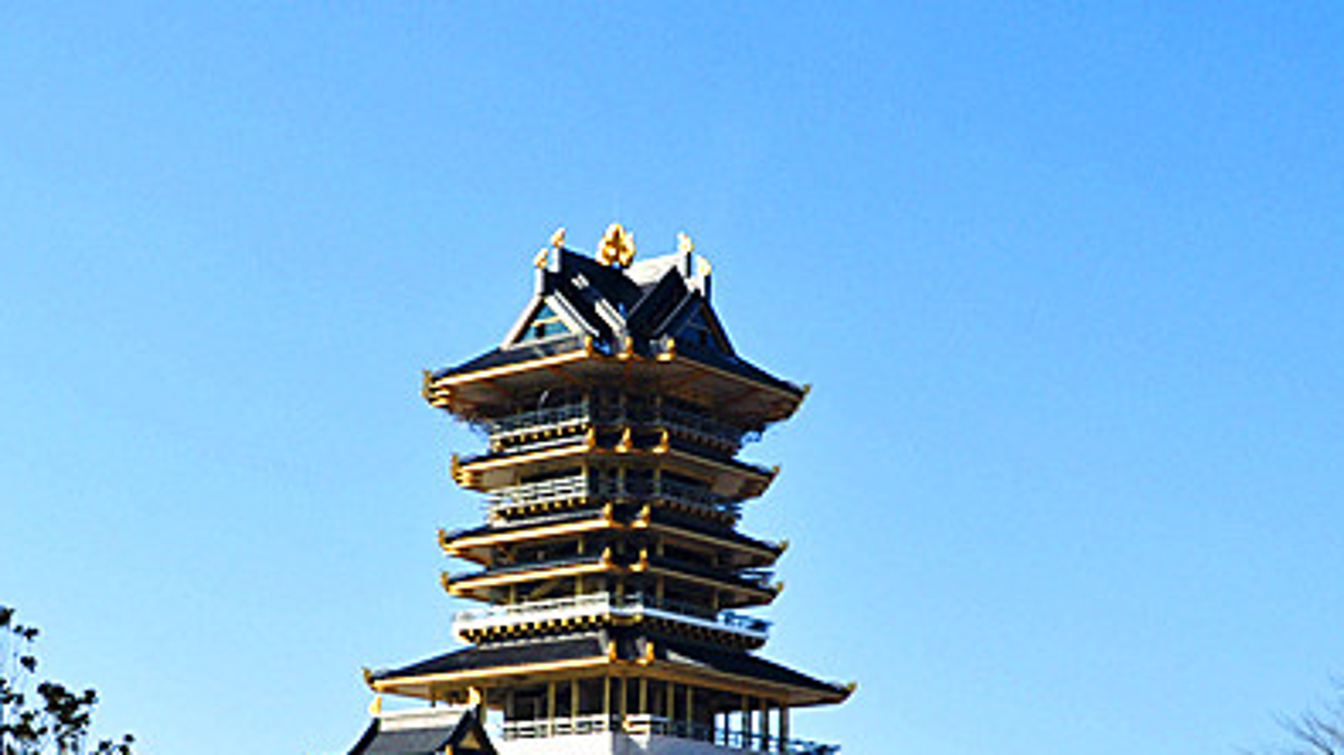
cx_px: 623
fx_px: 2494
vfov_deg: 17.1
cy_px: 631
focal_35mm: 70
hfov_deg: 30.1
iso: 200
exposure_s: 1/400
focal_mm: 22
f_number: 11
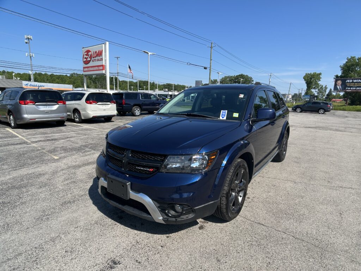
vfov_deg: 53.1
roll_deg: -2.7
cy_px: 136
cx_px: 180
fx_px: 271
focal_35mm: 26
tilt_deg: -9.9
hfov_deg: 67.3
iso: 50
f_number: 1.5
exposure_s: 1/3257
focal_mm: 5.7
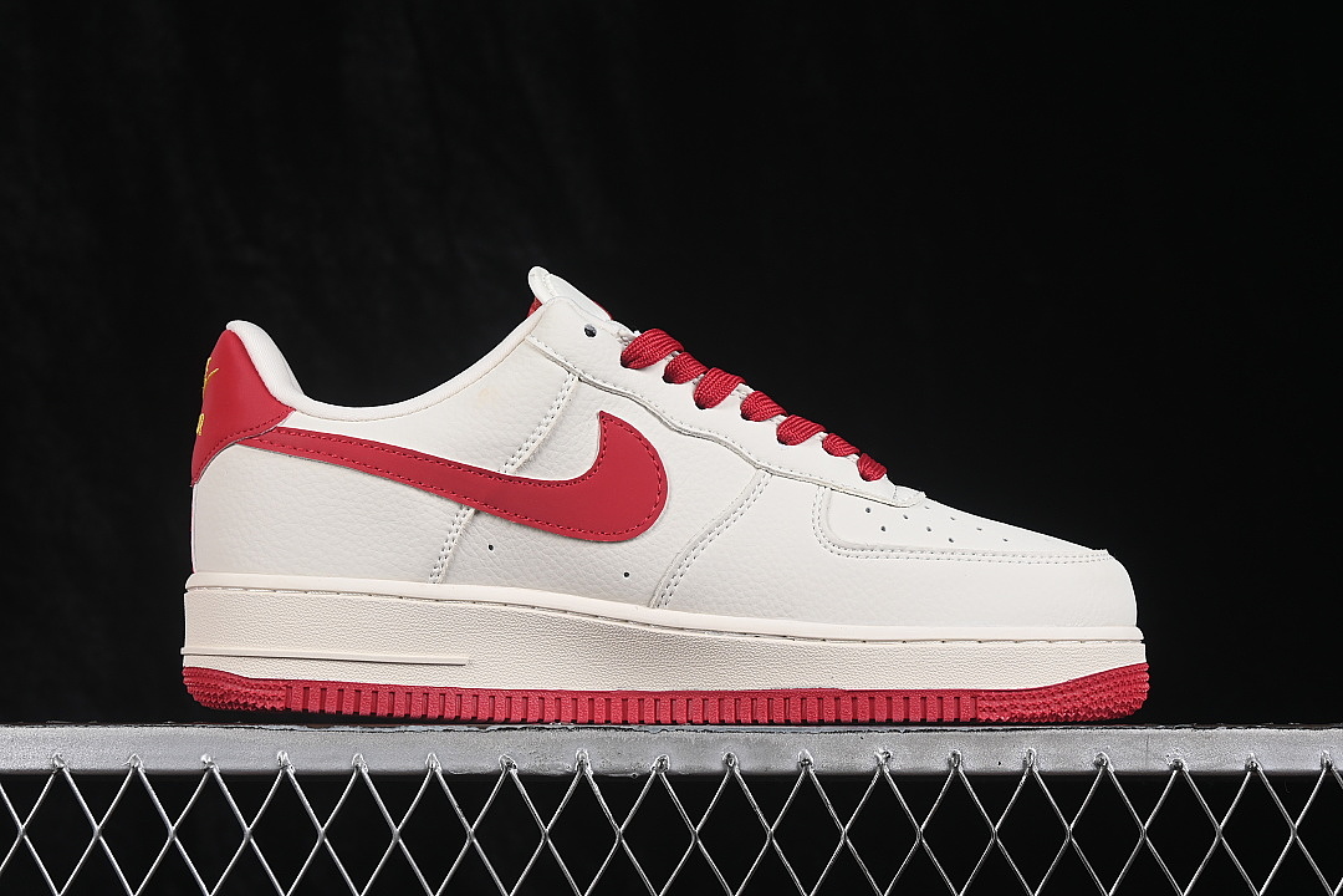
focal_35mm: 75
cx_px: 672
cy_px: 448
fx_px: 2798
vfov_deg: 18.2
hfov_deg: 27.0
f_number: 8
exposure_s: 1/80
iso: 160
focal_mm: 50
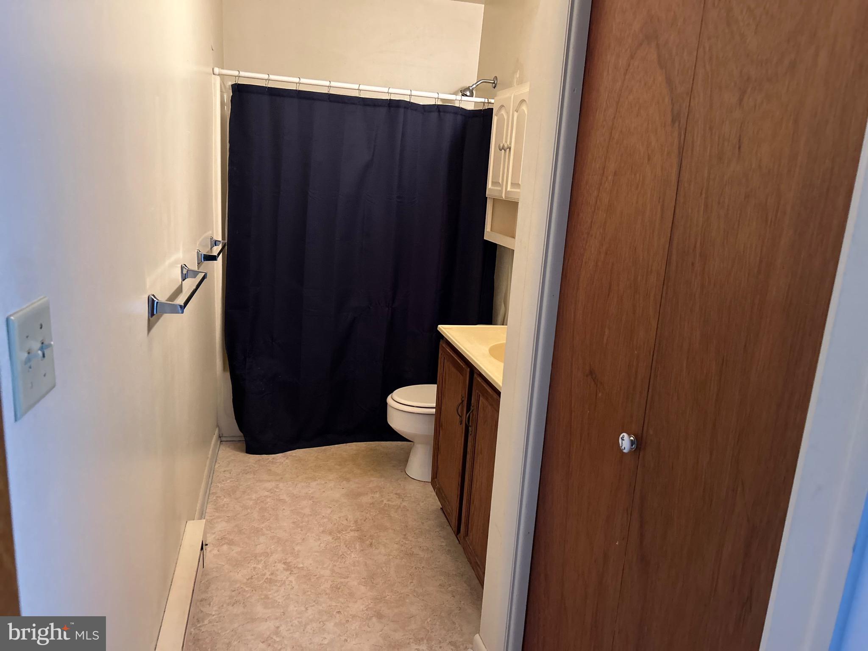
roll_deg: -4.4
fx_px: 652
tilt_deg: -12.0
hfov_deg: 67.3
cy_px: 326
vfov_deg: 53.1
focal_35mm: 26
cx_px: 434
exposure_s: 1/30
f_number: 1.5
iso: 500
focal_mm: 5.7
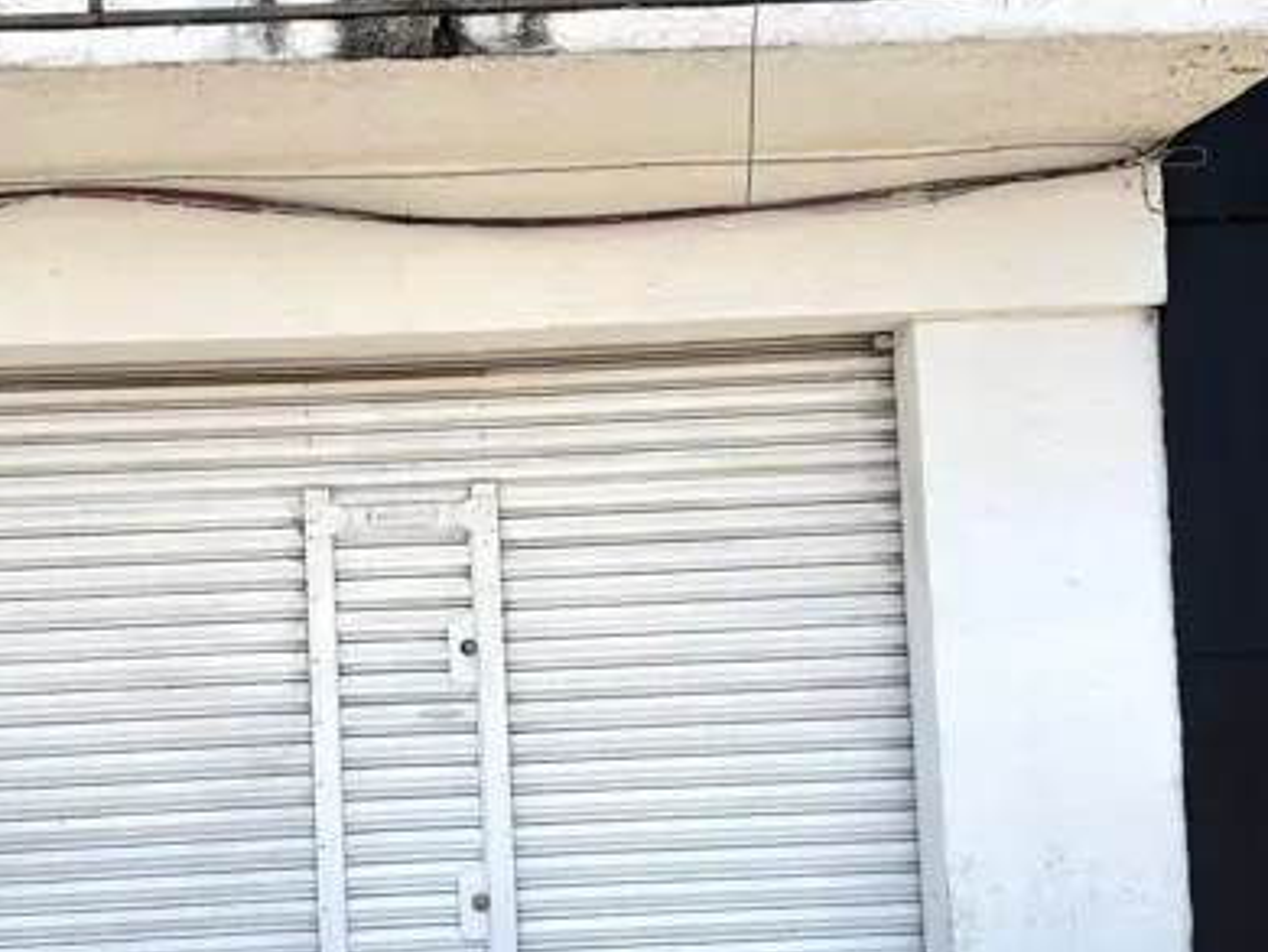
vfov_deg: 35.7
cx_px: 426
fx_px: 1466
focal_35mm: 40
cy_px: 621
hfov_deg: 46.1
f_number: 1.6
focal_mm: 5.96
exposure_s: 1/2571
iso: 50
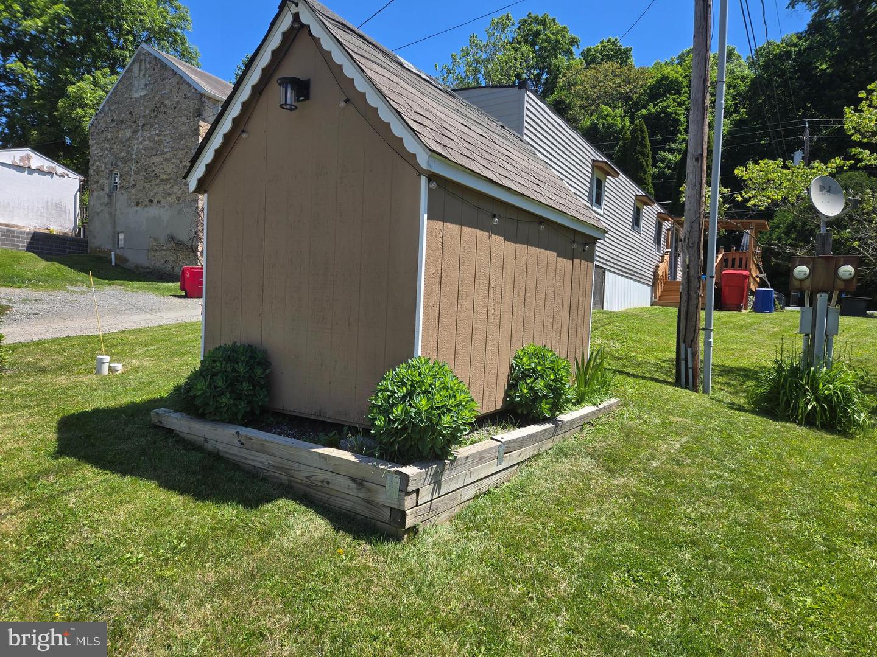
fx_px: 583
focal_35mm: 23
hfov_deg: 73.9
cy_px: 328
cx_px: 438
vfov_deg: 58.9
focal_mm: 5.4
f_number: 1.8
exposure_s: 1/1205
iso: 25
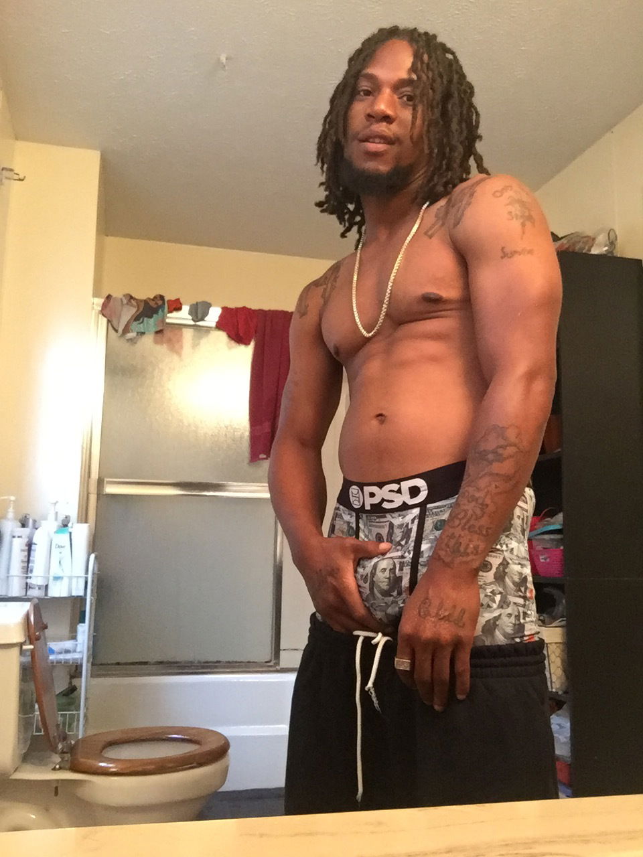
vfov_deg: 58.4
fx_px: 768
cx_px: 322
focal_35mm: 31
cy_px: 428
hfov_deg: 45.4
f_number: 2.2
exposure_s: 1/15
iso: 320
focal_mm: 2.65
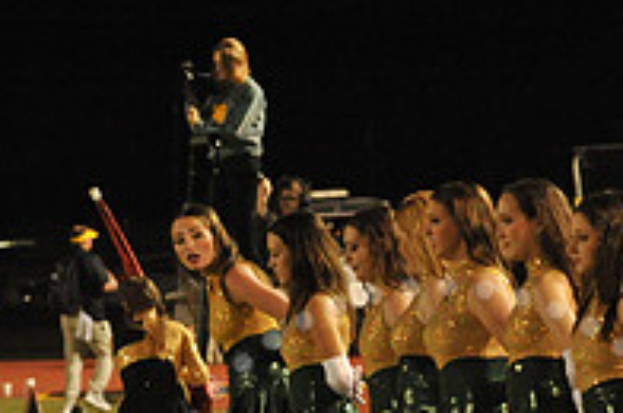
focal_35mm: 429
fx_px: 7412
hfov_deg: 4.8
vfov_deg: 3.2
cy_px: 578
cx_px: 442
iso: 5000
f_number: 5.6
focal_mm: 145
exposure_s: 1/200
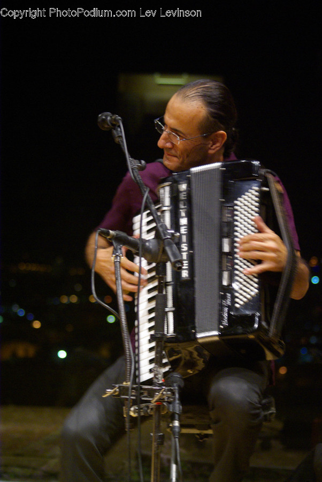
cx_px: 161
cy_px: 241
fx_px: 1405
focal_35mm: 105
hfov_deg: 13.1
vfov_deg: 19.4
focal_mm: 70
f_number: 4.5
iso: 800
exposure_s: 1/30
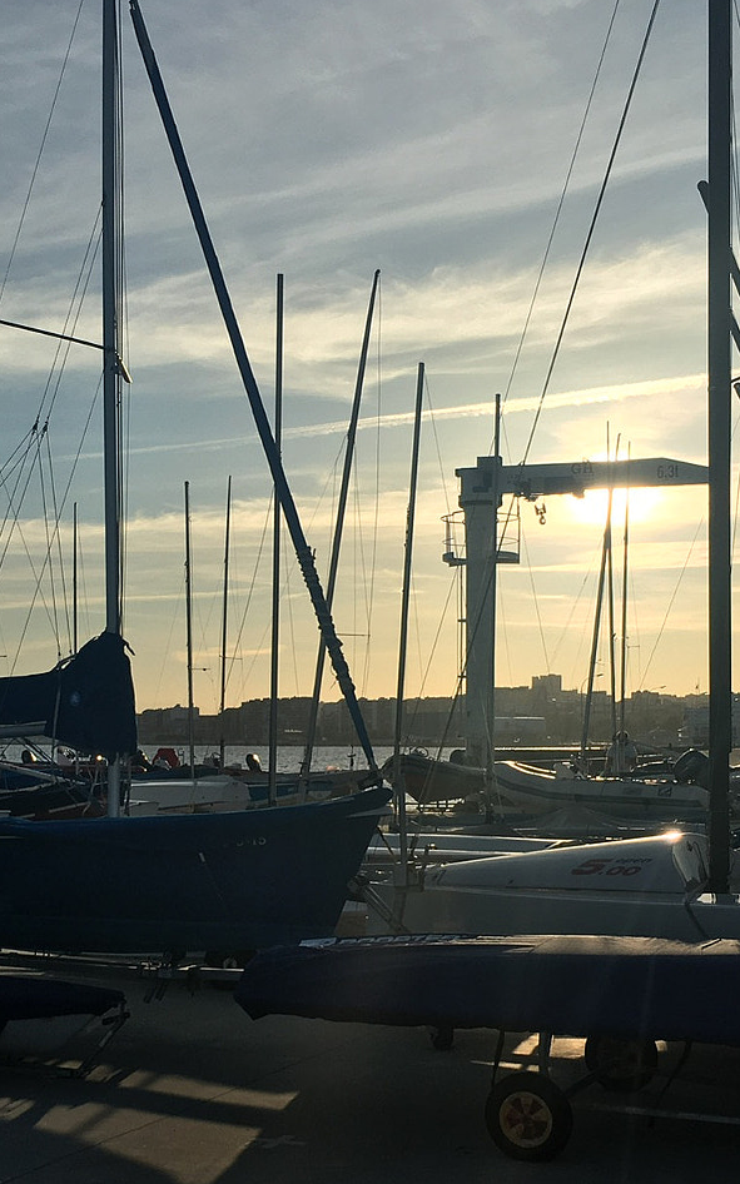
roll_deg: -0.3
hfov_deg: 24.8
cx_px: 295
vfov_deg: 38.7
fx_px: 1678
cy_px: 705
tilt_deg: +2.2
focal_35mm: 52
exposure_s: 1/4525
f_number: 2.2
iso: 25
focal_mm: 4.15
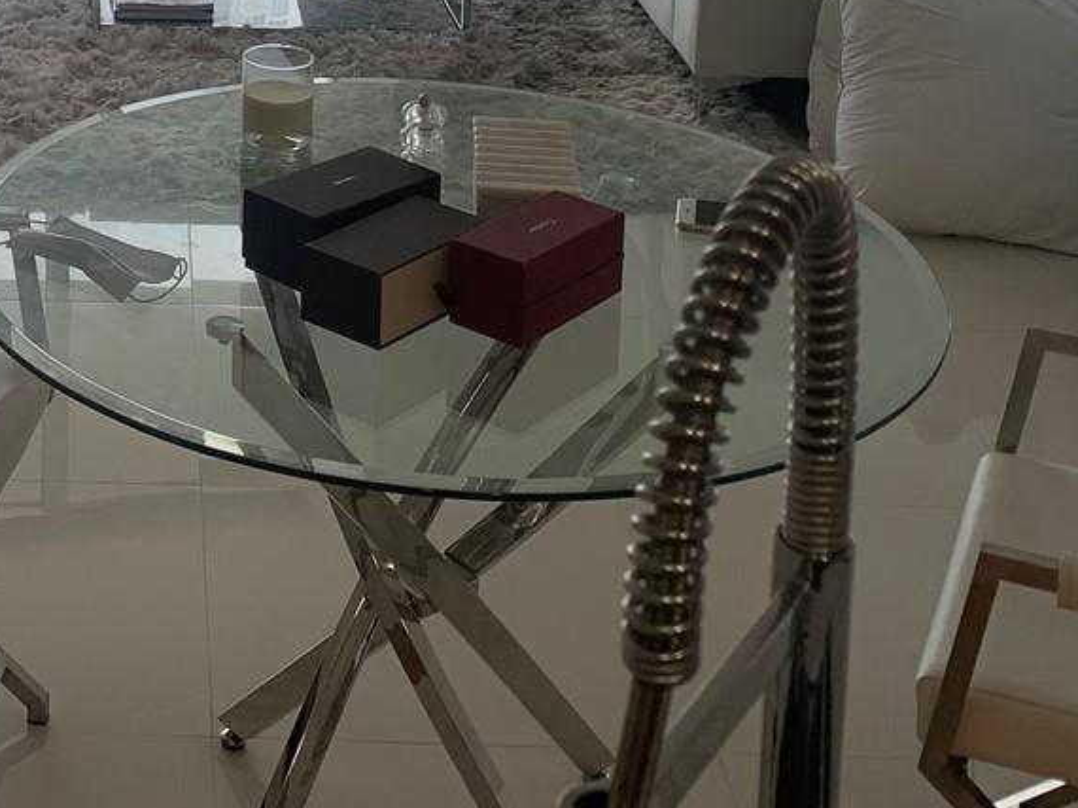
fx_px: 2272
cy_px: -312
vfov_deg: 18.4
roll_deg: -1.0
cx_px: 127
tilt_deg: -10.2
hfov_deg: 25.9
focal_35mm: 73
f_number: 1.8
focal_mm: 4.25
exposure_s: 1/191
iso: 25
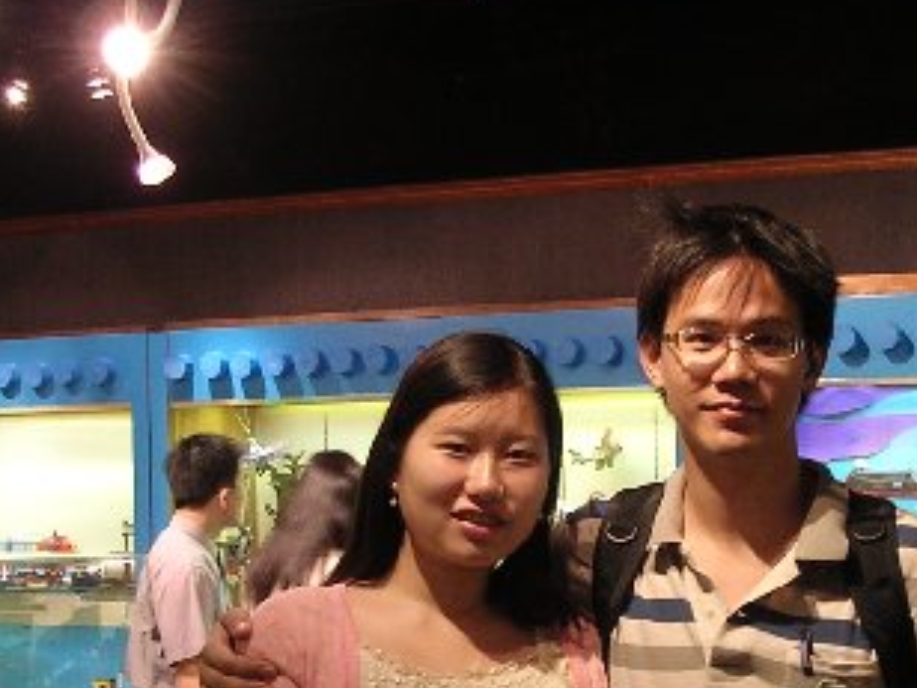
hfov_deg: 24.7
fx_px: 2093
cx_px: 560
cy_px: 530
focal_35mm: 79
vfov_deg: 18.5
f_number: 2.8
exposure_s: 1/7
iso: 100
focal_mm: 5.8
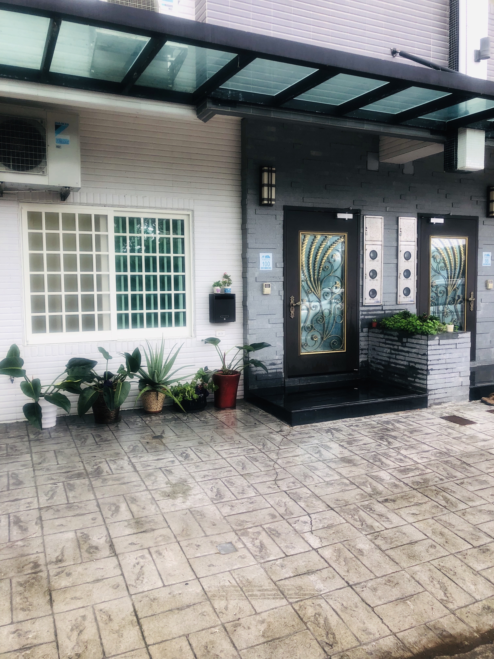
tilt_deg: -7.4
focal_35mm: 28
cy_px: 330
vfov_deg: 63.4
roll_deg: +0.8
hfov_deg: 49.7
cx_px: 247
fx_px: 533
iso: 32
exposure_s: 1/120
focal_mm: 3.99
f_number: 1.8
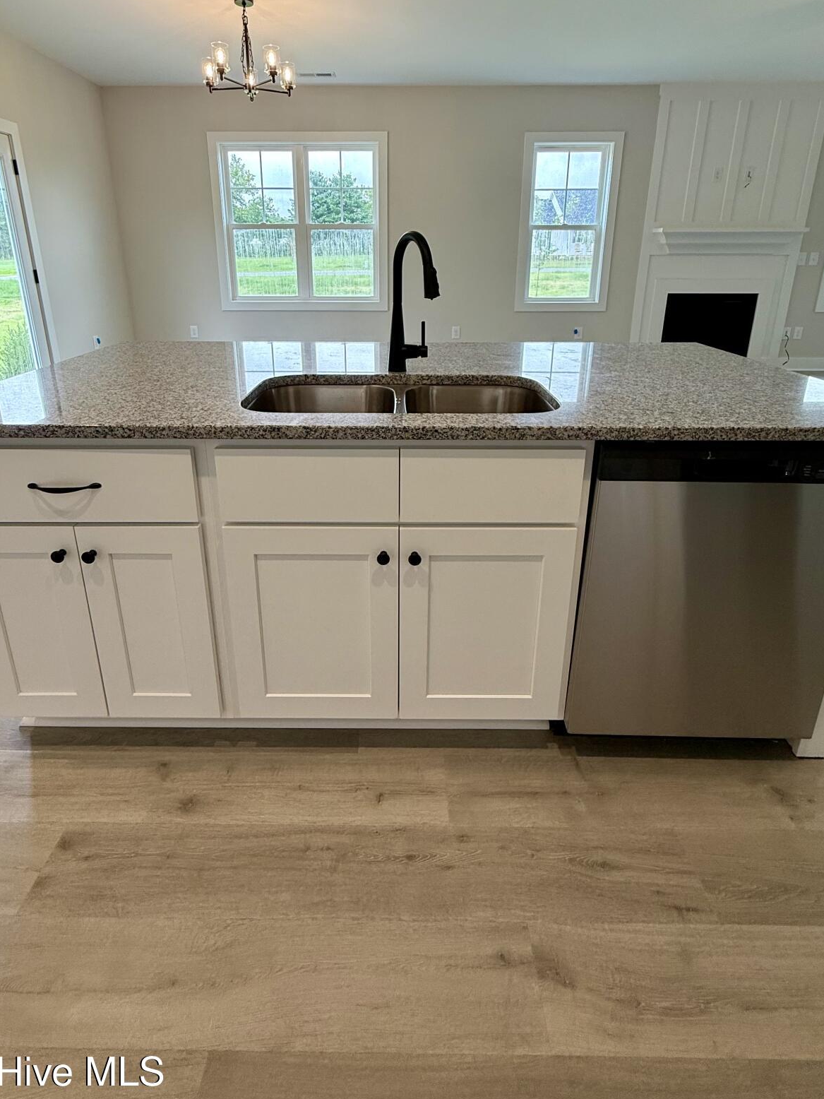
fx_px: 571
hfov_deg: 71.6
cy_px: 430
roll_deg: -0.4
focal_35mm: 18
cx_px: 393
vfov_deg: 86.5
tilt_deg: -16.8
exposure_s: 1/120
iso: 80
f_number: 2.2
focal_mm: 2.22
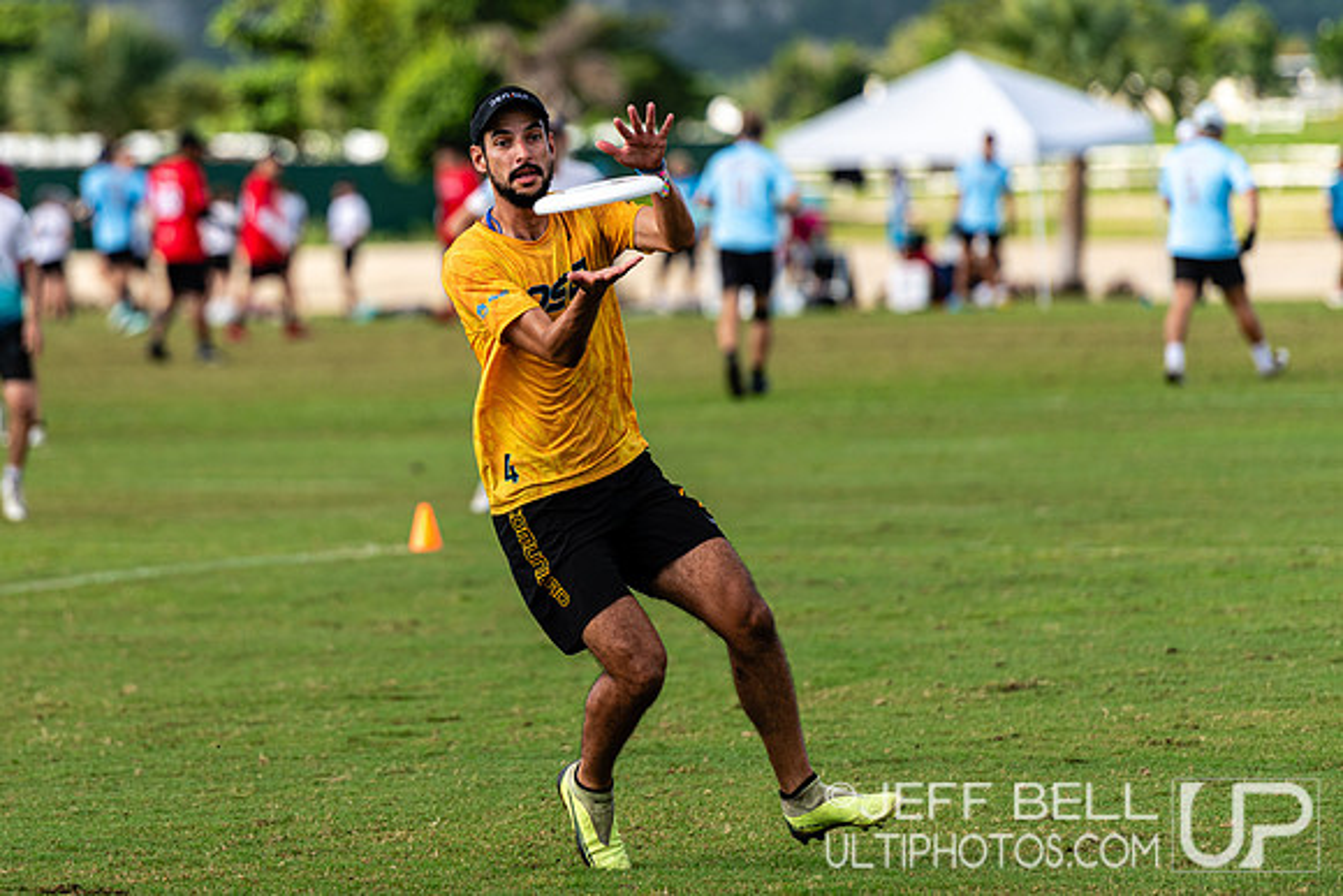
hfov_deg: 7.7
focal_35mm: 269
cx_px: 440
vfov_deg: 5.1
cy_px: 294
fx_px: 10030
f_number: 3.2
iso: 110
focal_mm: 200
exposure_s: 1/1000
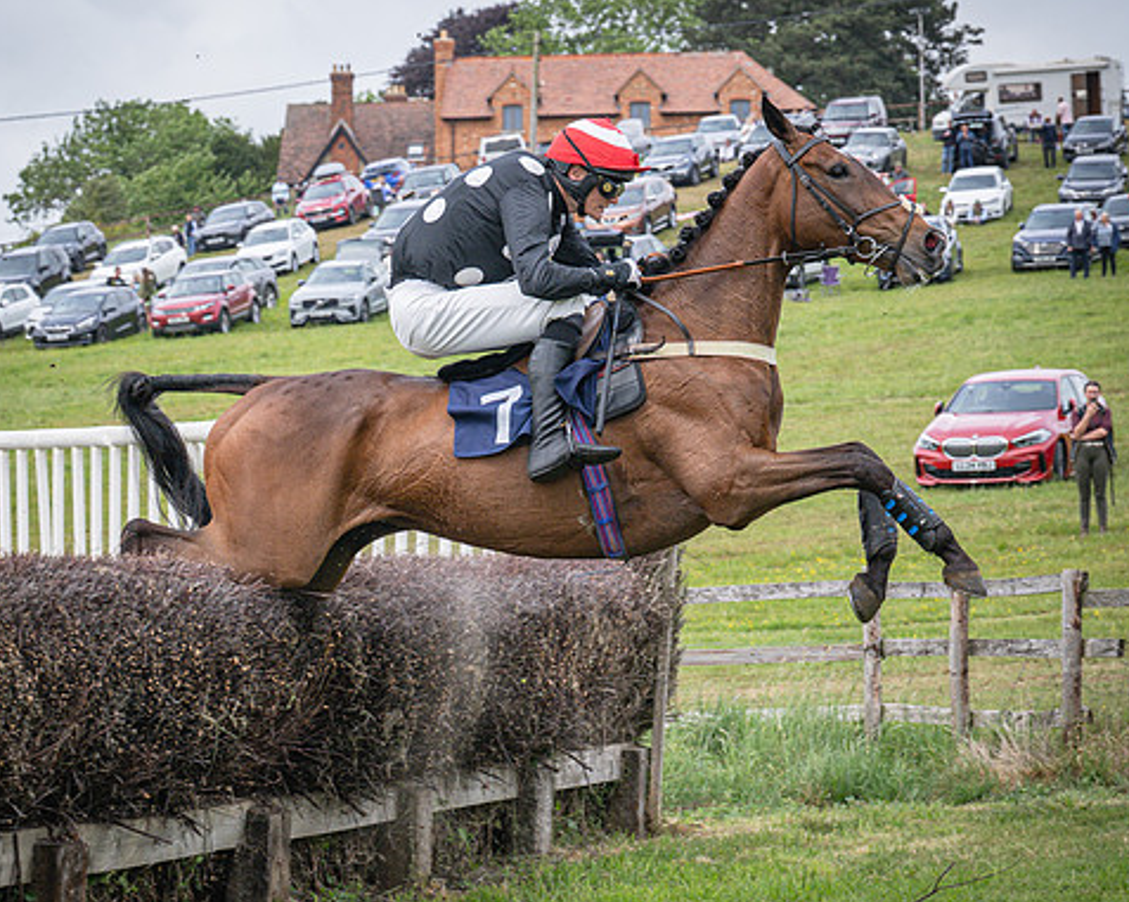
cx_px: 719
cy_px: 494
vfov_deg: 10.9
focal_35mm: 142
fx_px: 4742
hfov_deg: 13.6
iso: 400
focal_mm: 70
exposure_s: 1/1600
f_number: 5
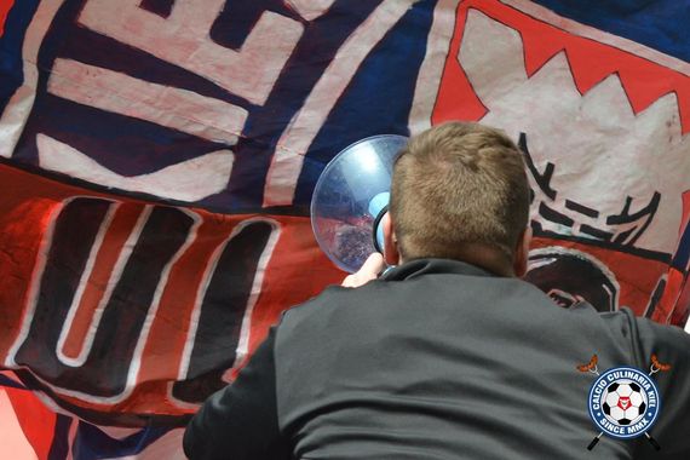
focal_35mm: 105
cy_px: 230
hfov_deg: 19.5
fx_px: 2012
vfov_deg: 13.0
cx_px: 345
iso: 400
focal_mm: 70
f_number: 5
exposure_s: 1/1250
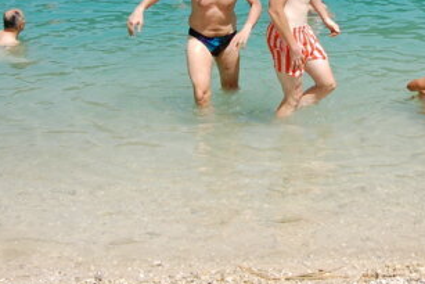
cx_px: 298
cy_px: 22
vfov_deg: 17.7
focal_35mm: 76
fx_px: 898
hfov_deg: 26.4
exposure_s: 1/250
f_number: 10
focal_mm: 26
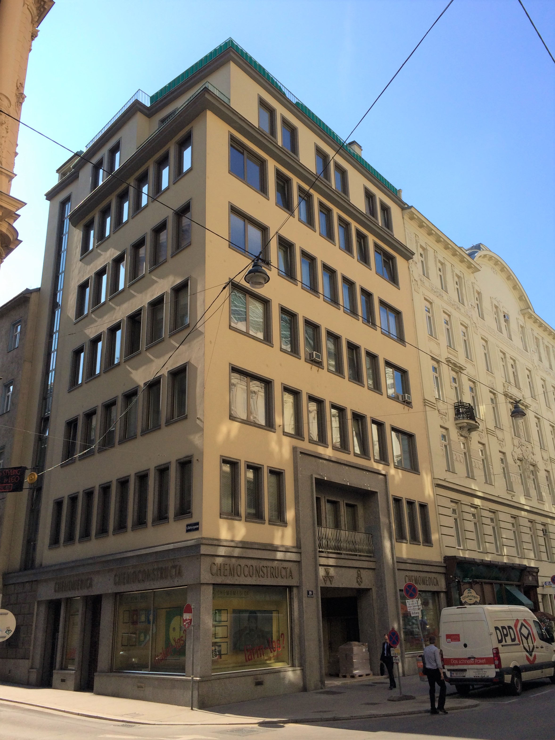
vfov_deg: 60.0
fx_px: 641
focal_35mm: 30
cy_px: 370
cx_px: 278
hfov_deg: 46.8
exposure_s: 1/1709
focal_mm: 4.12
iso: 32
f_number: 2.2
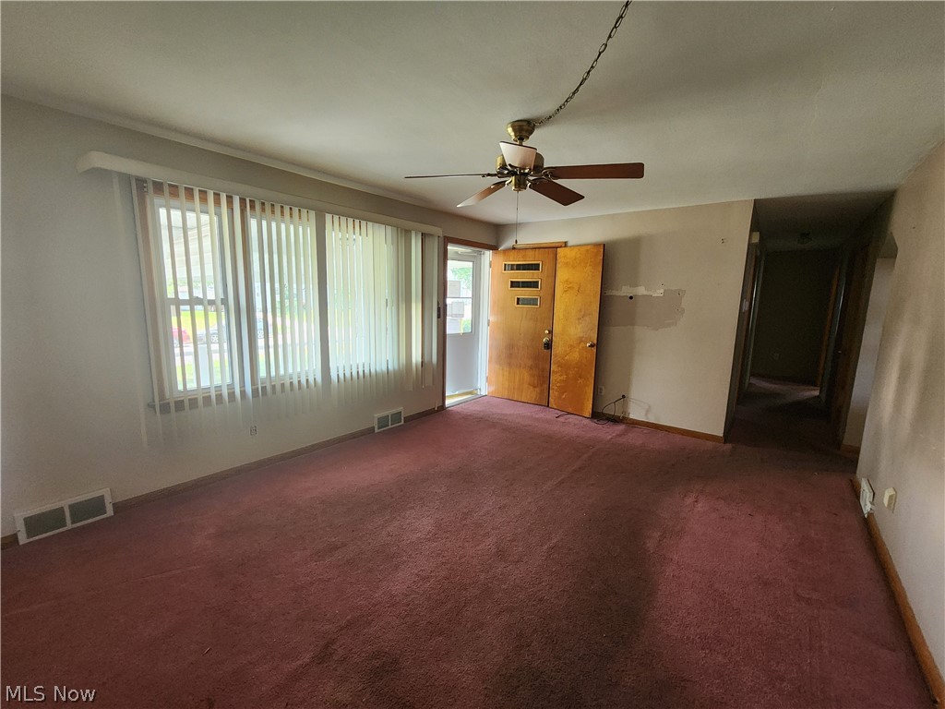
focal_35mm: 13
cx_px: 472
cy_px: 354
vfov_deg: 89.9
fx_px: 355
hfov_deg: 106.2
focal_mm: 2.2
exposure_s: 1/60
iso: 250
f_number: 2.2
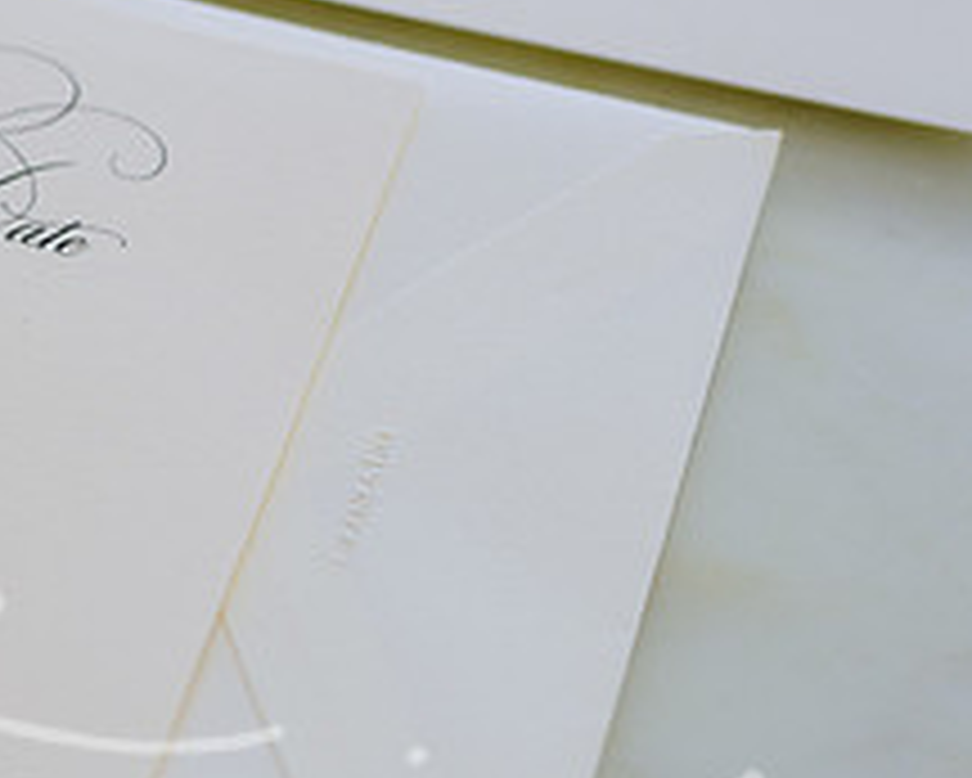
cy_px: 331
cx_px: -256
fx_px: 3626
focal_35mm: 126
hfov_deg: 14.7
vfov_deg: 12.3
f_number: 4
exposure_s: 1/160
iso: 640
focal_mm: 50
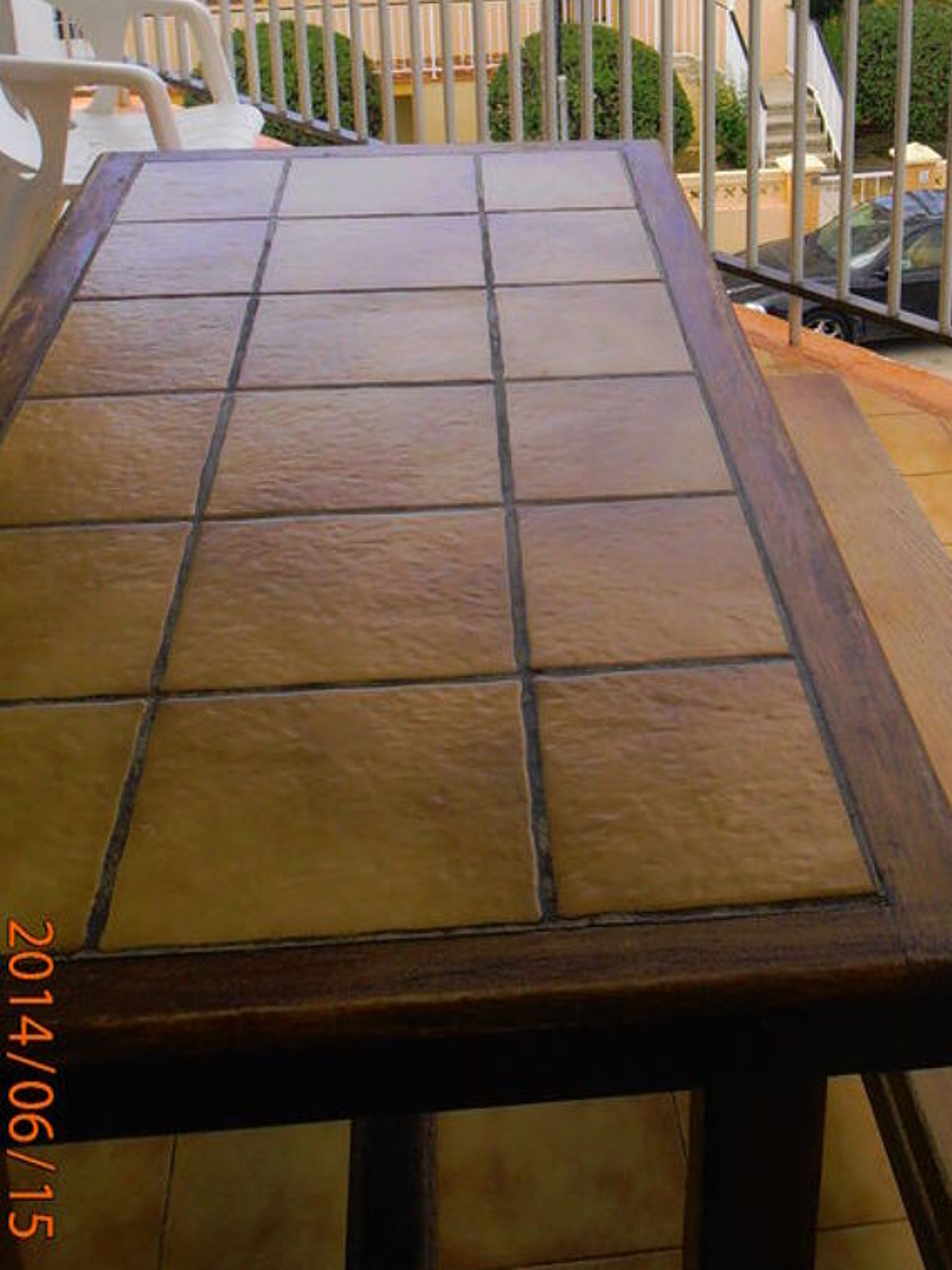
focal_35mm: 53
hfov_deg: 27.2
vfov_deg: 35.0
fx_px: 1944
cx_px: 693
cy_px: 257
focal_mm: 5.25
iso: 80
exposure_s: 1/500
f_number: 3.5
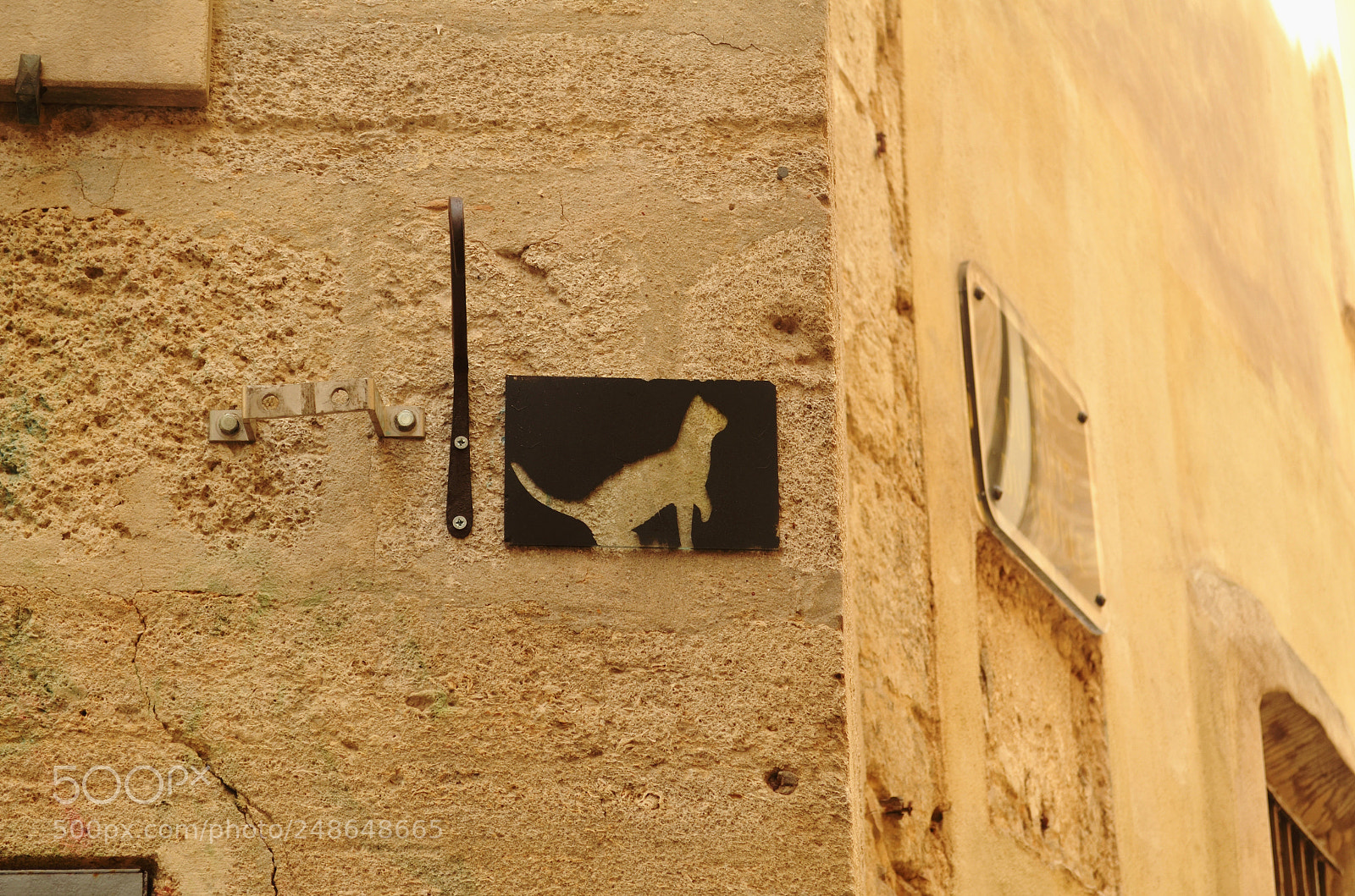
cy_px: 448
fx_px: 3098
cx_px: 678
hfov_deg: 24.7
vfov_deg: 16.5
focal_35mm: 82
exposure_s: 1/50
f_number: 8
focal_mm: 55
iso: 100
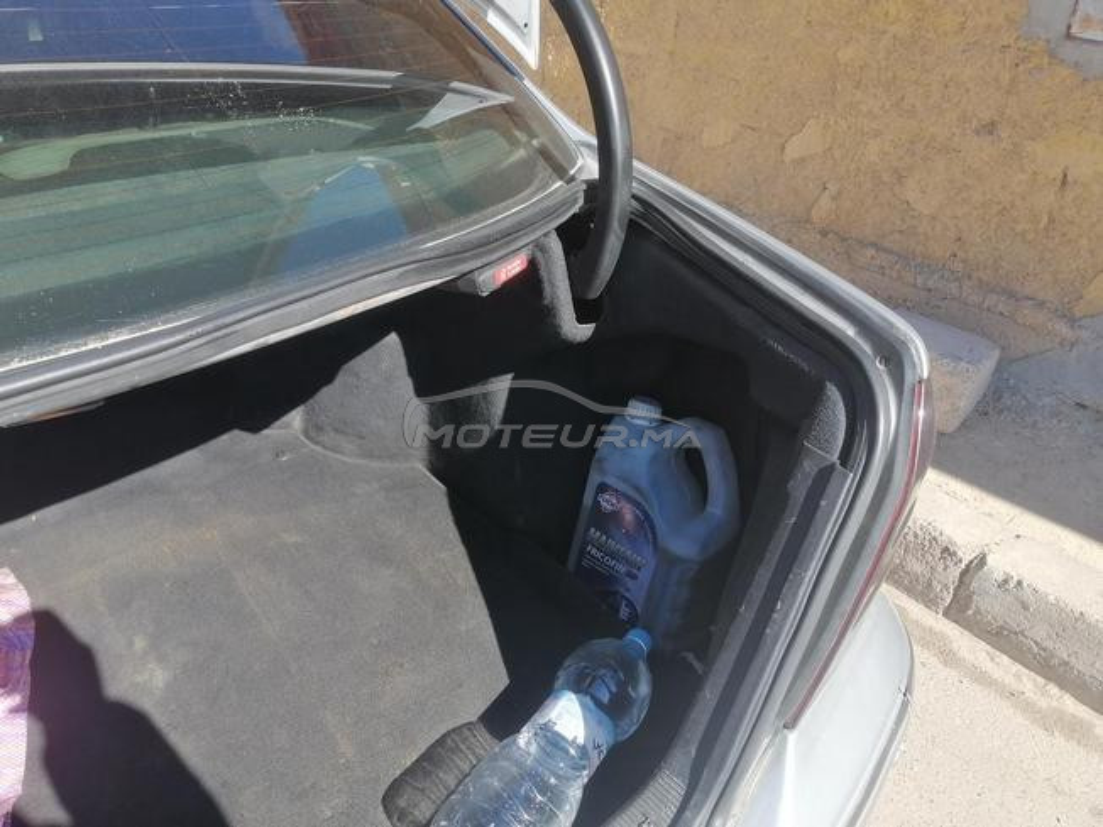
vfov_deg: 53.1
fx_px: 828
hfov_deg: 67.3
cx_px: 552
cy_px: 414
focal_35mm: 26
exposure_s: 1/667
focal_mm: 3.95
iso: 50
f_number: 1.8
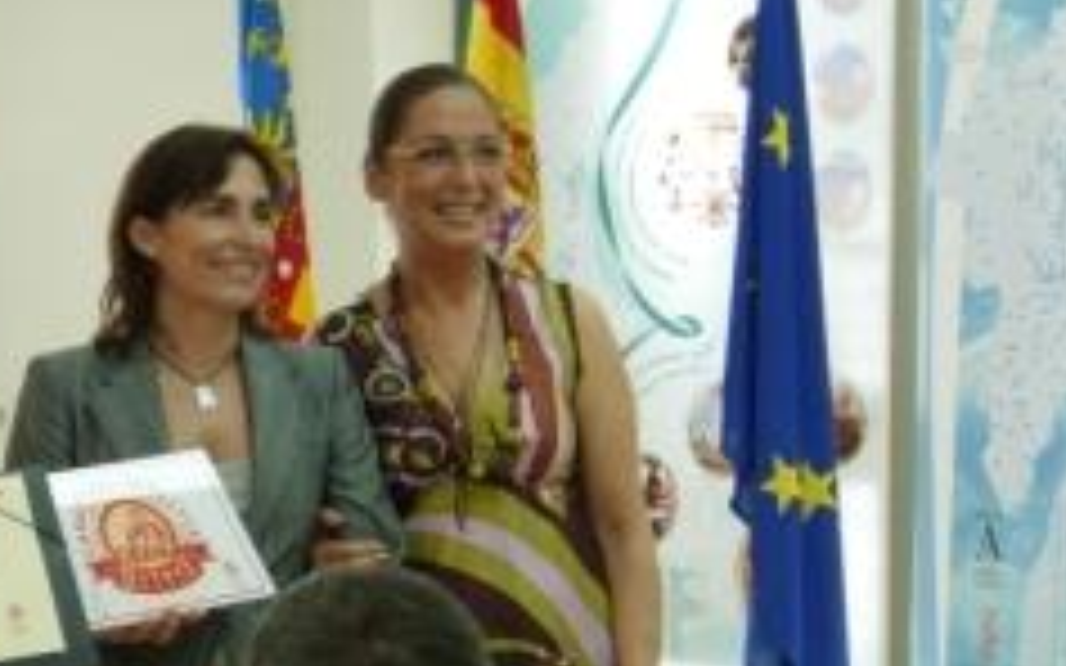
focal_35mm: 150
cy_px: 495
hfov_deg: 13.8
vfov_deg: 8.7
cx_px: 76
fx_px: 4357
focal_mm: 15.7
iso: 50
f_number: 3.9
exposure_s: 1/13.4
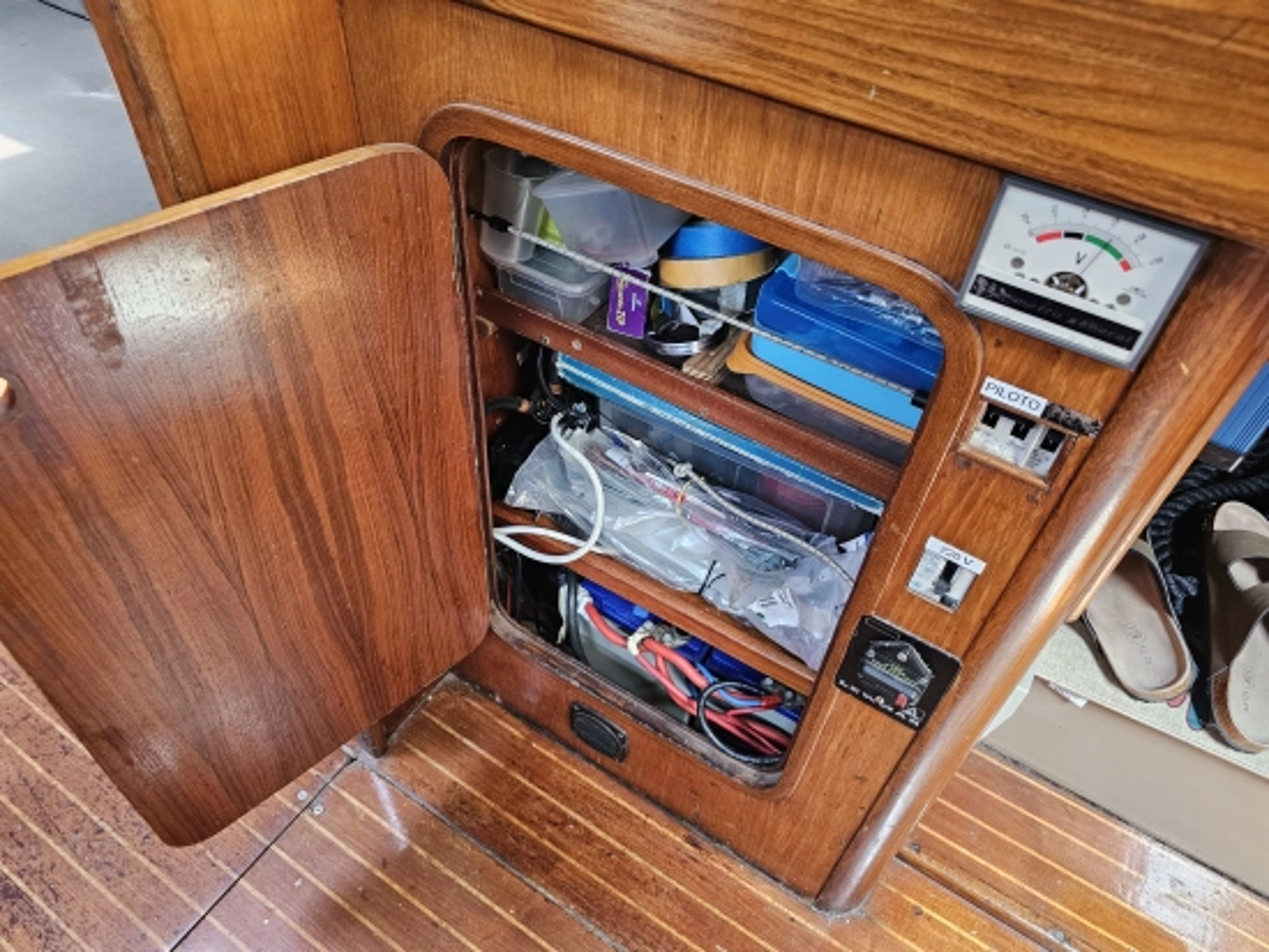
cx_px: 634
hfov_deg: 73.9
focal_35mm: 23
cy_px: 476
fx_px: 844
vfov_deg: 58.9
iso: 400
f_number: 1.7
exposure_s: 1/120
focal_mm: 6.3
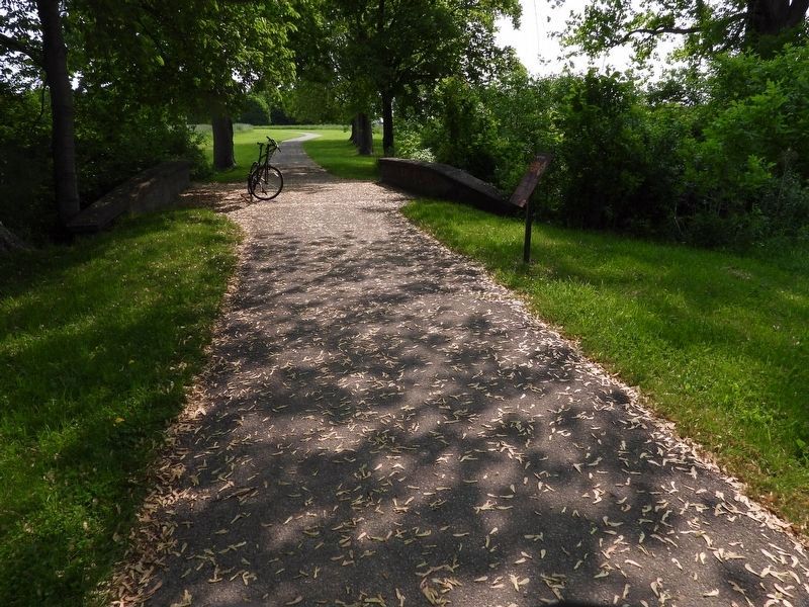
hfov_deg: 71.6
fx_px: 561
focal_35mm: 24
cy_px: 304
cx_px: 404
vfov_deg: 56.8
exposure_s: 1/1000
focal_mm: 4.3
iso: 100
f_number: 2.8
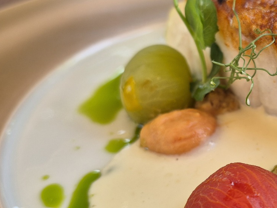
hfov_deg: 39.4
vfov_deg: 32.2
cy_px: 107
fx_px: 360
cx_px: 243
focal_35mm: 45
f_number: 1.8
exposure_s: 1/180
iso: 40
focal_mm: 5.4
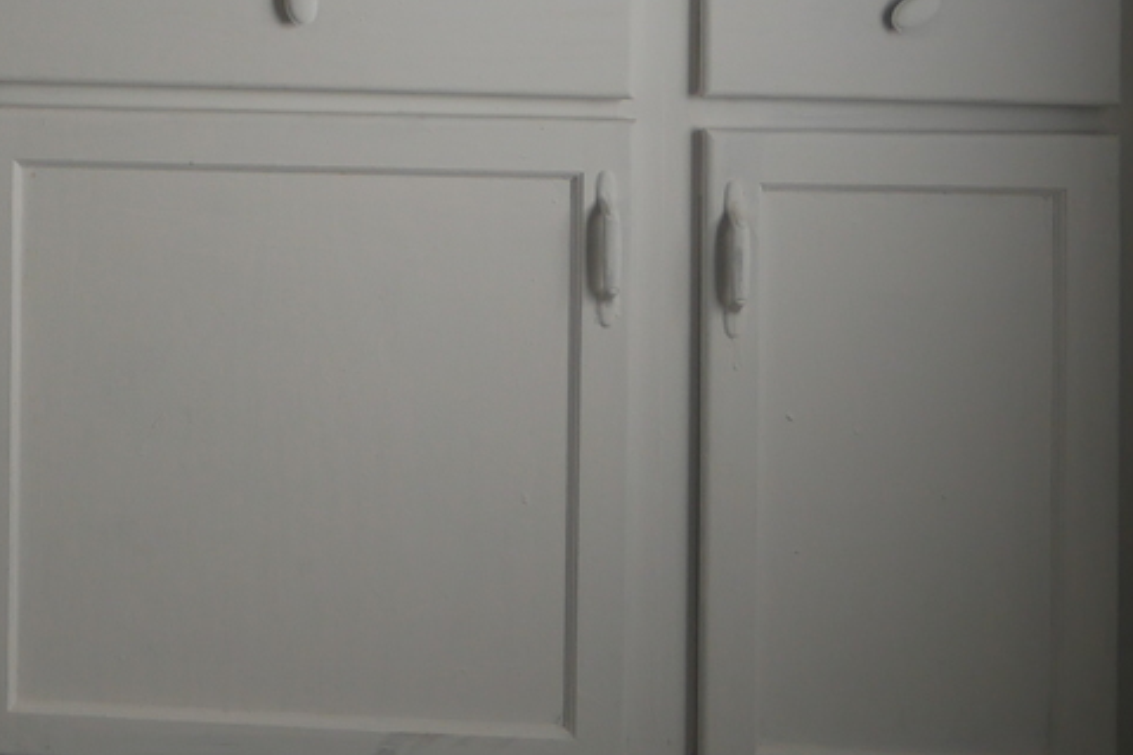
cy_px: -192
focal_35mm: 75
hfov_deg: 23.8
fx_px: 2359
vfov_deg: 17.2
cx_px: -336
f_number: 3.5
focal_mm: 12
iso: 200
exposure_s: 1/125
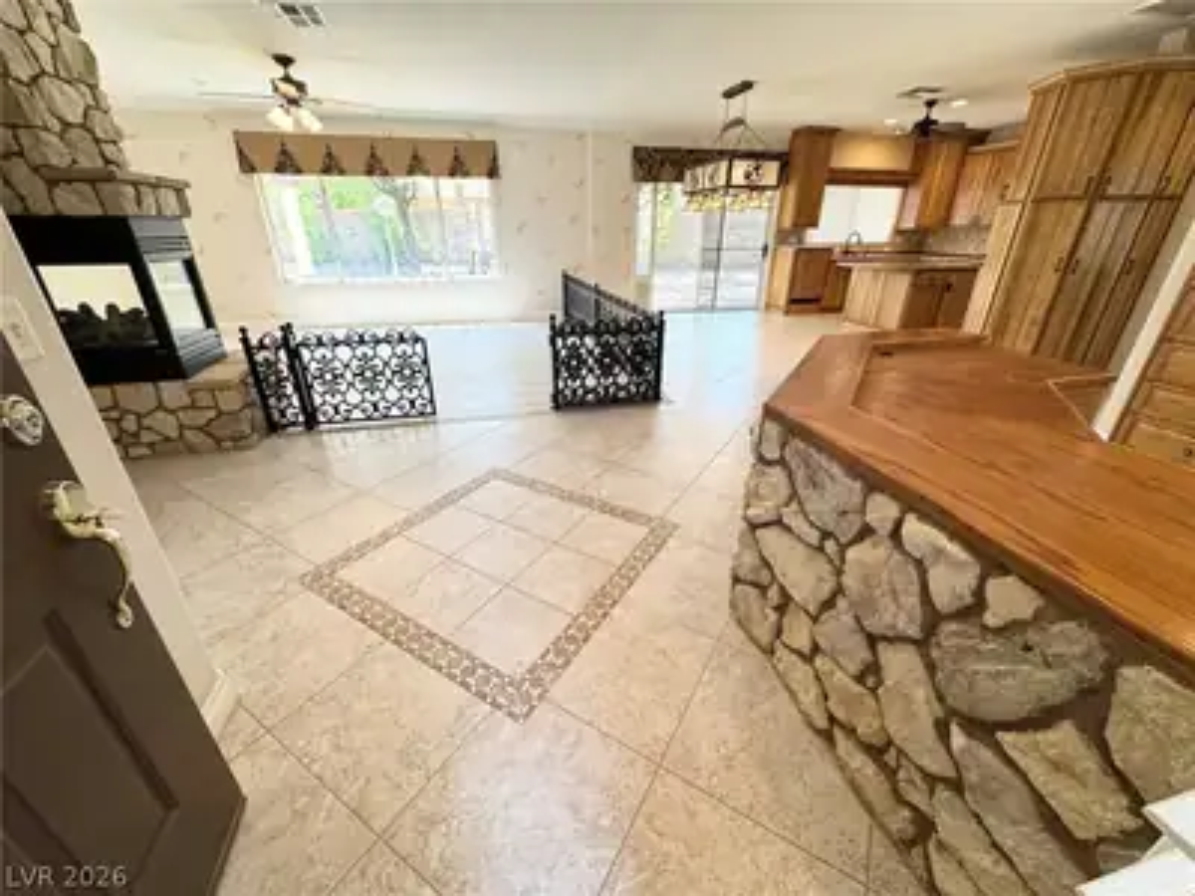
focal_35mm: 14
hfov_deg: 102.1
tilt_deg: -25.3
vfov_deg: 85.7
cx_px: 598
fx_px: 483
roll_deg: -0.2
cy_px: 448
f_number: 2.2
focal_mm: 2.22
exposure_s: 1/120
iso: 125
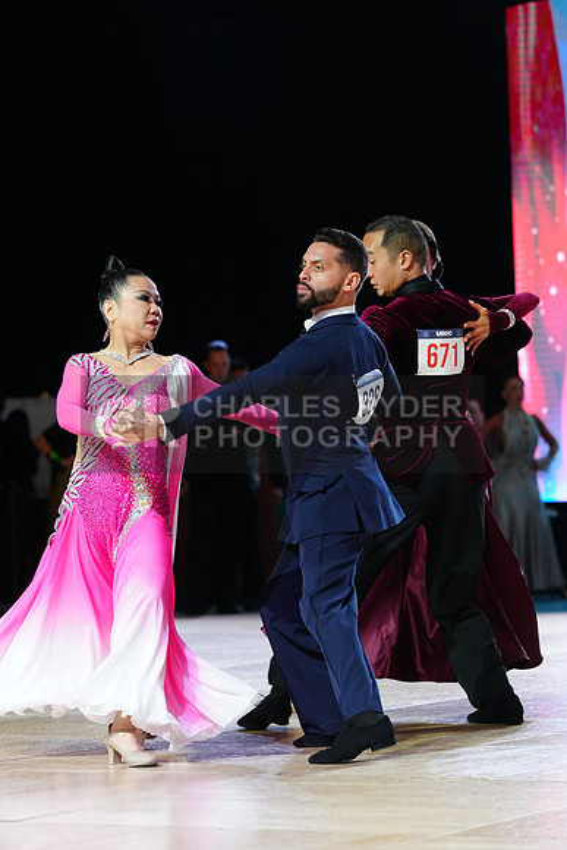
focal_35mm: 135
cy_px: 425
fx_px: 3187
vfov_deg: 15.2
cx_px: 284
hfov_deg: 10.2
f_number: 4
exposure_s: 1/320
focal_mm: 135
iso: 2500
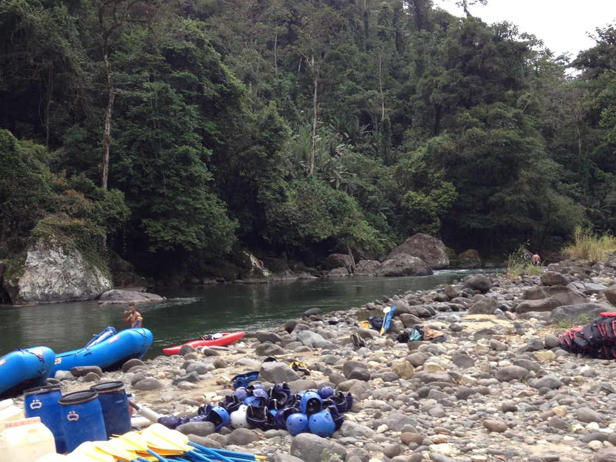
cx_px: 330
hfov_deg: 43.8
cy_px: 205
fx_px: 765
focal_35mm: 43
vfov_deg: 33.6
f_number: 2.4
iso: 50
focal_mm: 4.28
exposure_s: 1/563
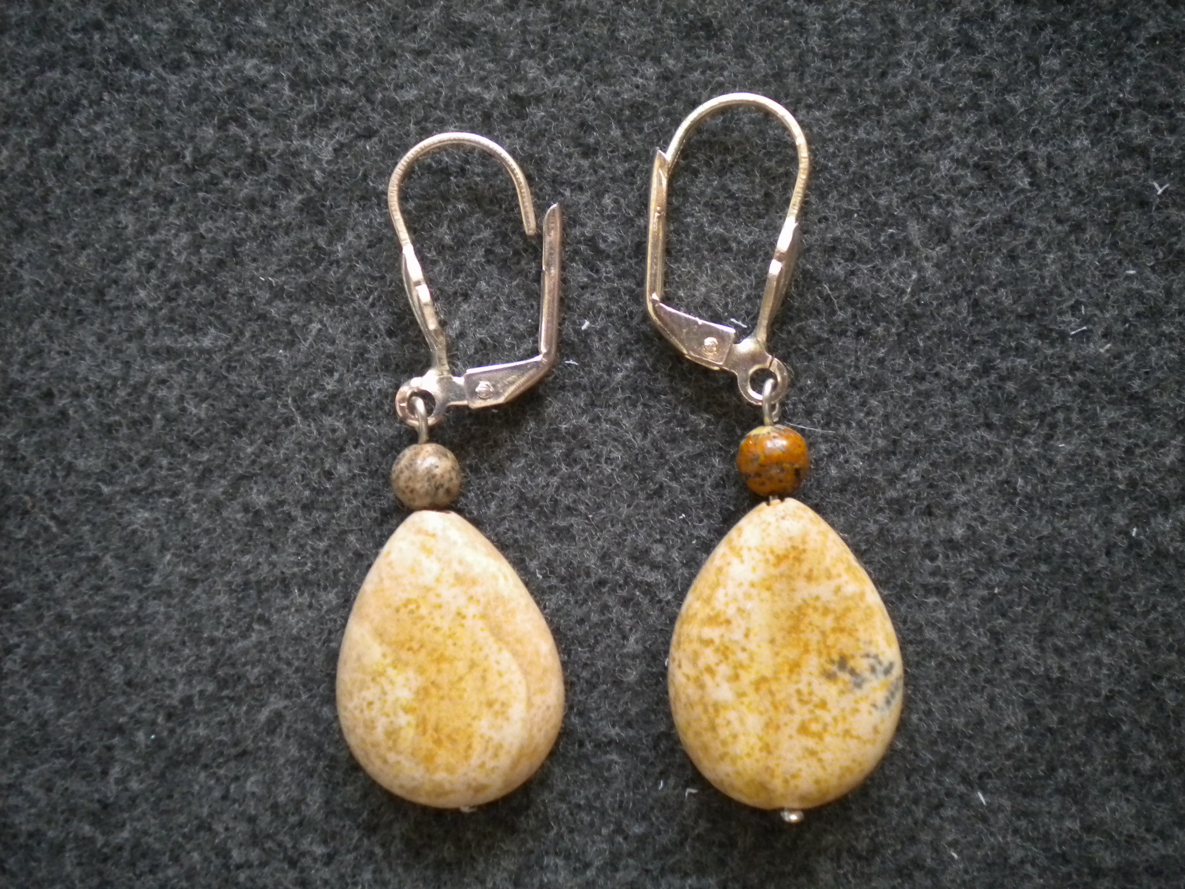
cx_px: 592
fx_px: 1404
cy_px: 444
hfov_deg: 45.8
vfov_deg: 35.1
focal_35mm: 41
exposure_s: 1/60
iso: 398
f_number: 3.5
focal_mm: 7.4
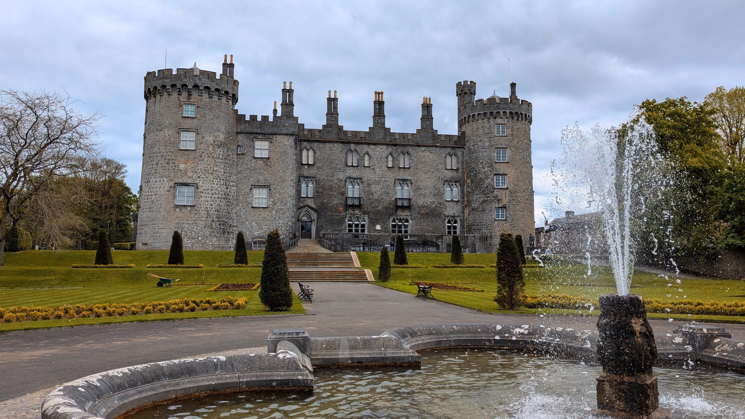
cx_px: 366
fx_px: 593
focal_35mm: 30
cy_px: 191
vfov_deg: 38.9
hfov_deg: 64.3
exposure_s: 1/2924
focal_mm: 4.38
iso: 52
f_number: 1.73
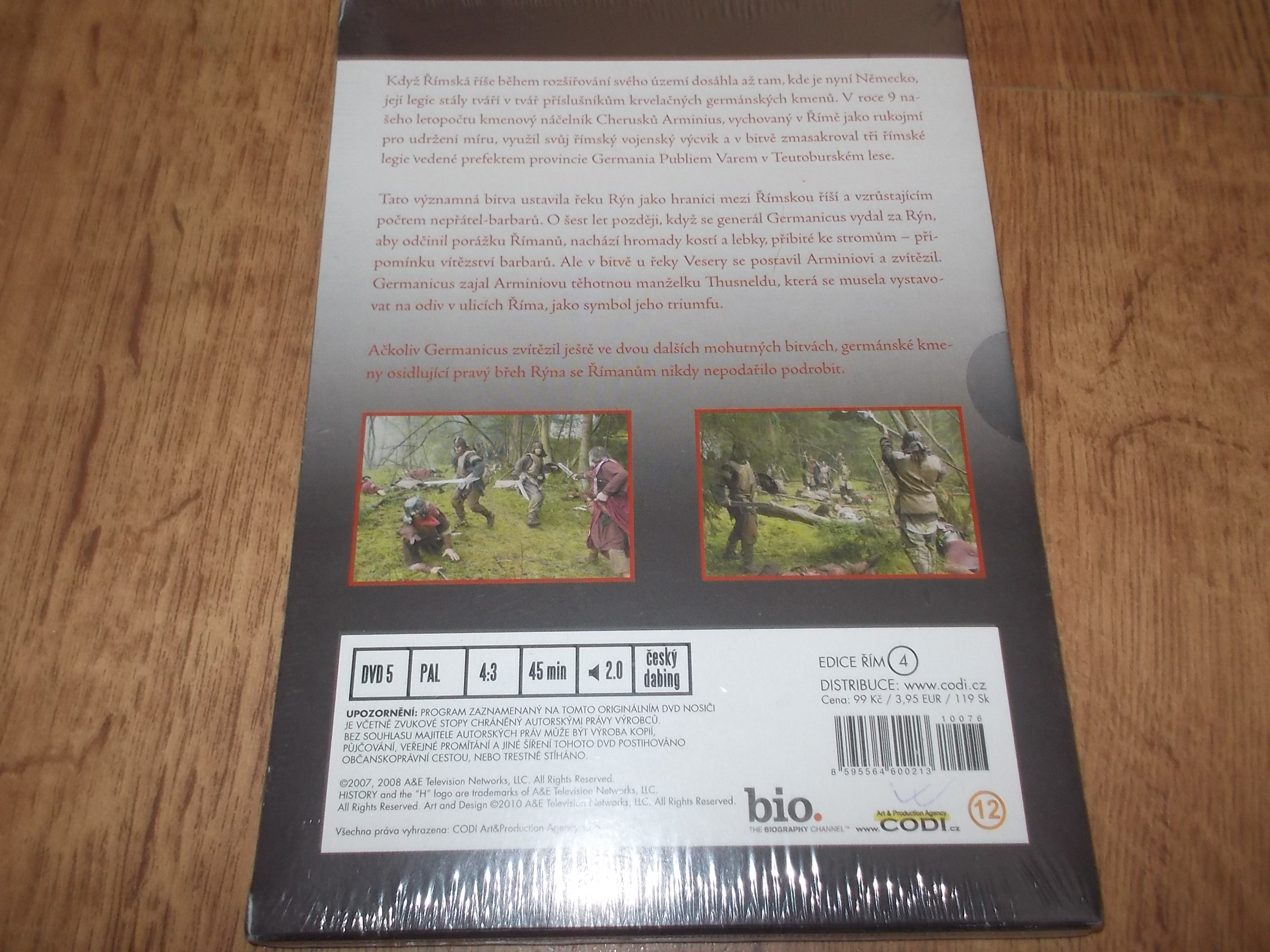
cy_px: 476
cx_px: 635
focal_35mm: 29
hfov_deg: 61.7
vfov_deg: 48.2
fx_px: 1064
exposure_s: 1/30
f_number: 3.3
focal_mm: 4.1
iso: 200
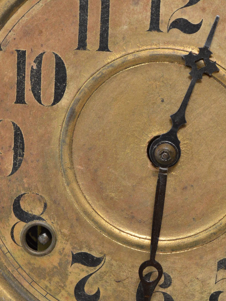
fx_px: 1018
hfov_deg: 12.6
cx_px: 165
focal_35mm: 117
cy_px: 168
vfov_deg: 16.8
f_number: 9
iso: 800
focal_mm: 38
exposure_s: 1/80
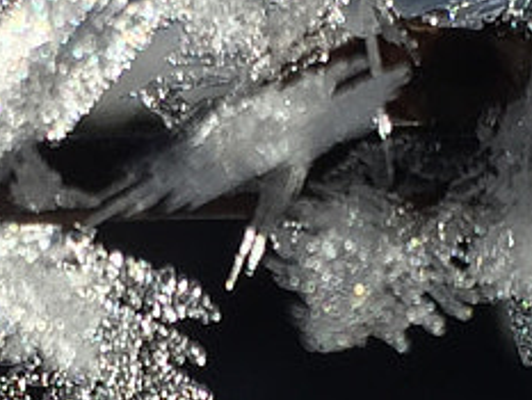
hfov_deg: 9.9
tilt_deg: +15.9
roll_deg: +28.7
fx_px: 3060
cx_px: 75
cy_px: 334
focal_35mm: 199
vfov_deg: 7.5
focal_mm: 4.15
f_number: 2.2
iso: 32
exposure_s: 1/13333
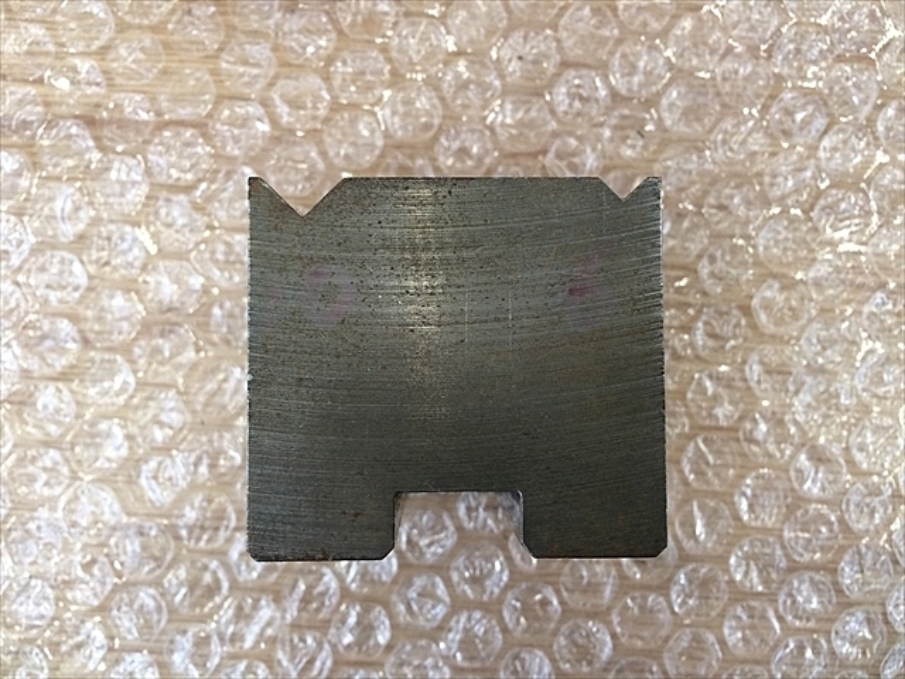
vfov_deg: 48.2
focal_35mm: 29
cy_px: 340
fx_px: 758
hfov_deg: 61.7
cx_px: 452
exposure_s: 1/30
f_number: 2.2
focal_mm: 4.15
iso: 64
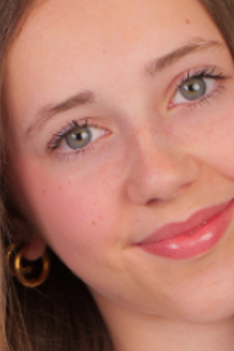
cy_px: 644
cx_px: 218
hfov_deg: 3.2
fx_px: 4241
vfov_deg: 4.7
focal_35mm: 435
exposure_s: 1/250
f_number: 4
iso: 400
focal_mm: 85
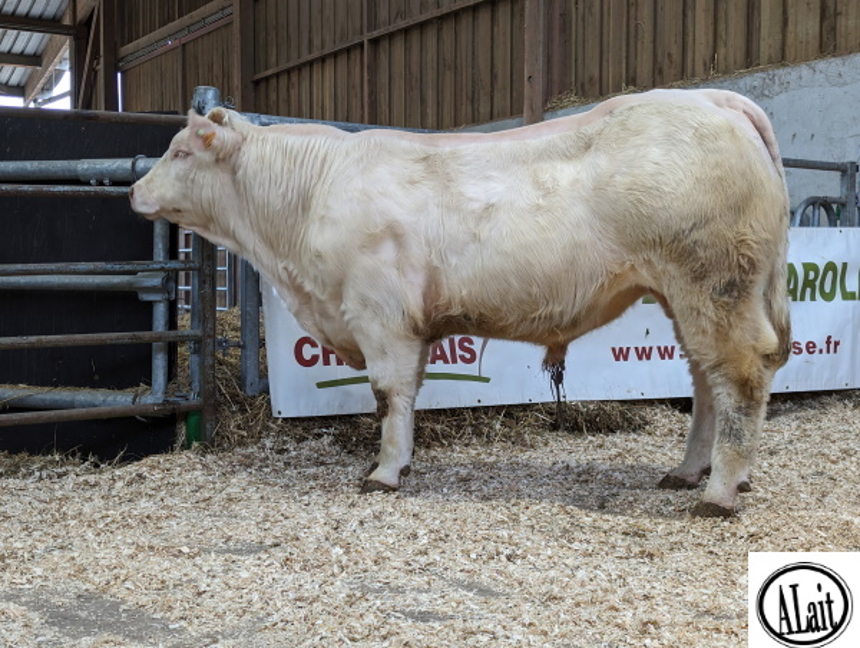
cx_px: 430
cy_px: 324
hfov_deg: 39.6
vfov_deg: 30.3
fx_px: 1194
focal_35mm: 48
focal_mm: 6.81
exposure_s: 1/33.3
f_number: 1.85
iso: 99
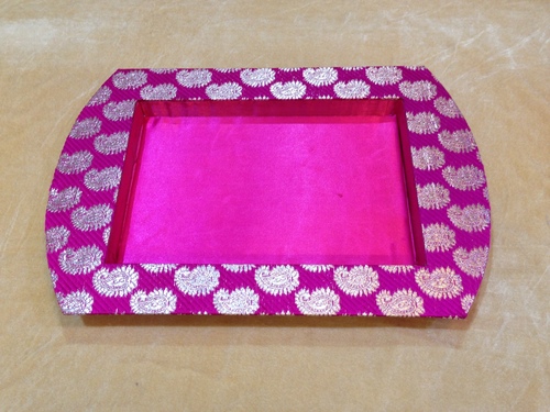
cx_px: 275
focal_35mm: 33
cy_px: 206
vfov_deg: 42.9
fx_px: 524
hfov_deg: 55.4
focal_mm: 4.12
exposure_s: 1/20
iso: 64
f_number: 2.4
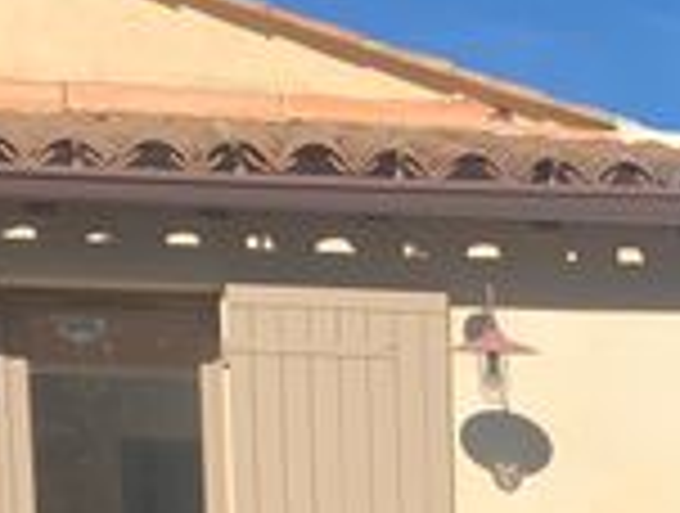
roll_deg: +1.9
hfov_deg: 18.3
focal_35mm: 103
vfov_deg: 12.9
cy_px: 972
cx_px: 752
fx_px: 2028
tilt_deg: -7.4
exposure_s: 1/1447
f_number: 1.8
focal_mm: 4.25
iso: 25
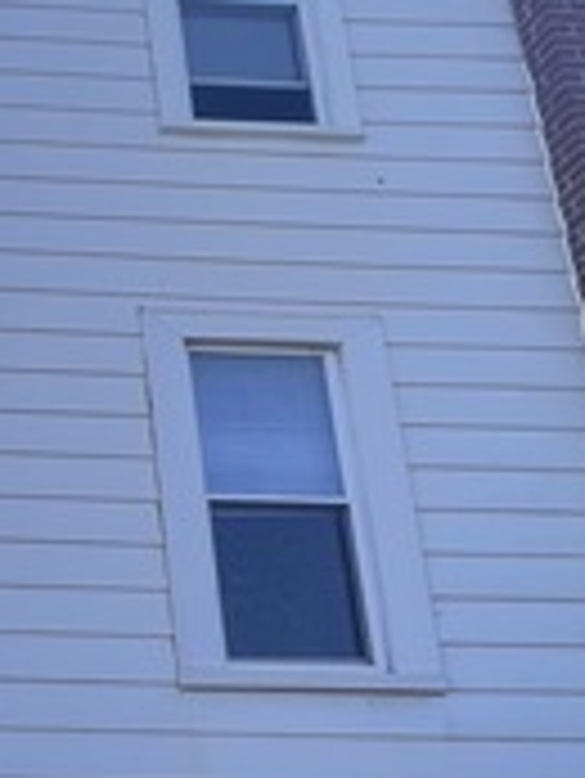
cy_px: 623
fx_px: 1125
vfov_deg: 36.8
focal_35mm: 50
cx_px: -284
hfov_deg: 23.5
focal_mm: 1.57
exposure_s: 1/1946
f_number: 1.8
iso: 32
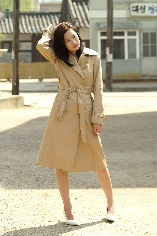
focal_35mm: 120
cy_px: 118
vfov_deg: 17.1
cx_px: 78
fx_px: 786
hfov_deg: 11.4
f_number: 4.5
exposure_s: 1/640
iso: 200
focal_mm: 80
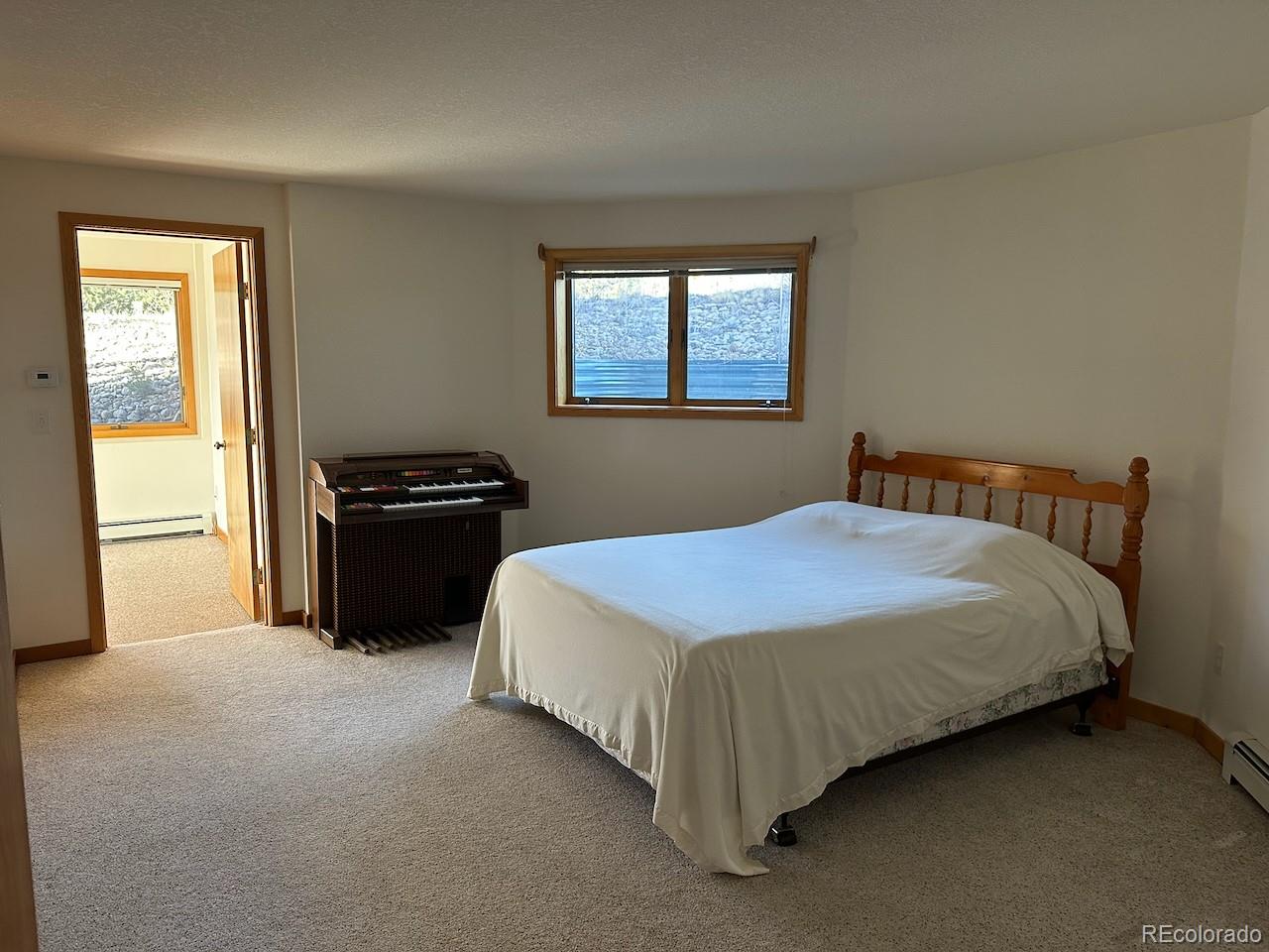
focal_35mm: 24
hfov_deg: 71.6
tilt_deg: -7.9
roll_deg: +0.2
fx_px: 880
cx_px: 634
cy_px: 476
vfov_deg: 56.8
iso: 250
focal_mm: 6.86
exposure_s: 1/96
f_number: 1.78
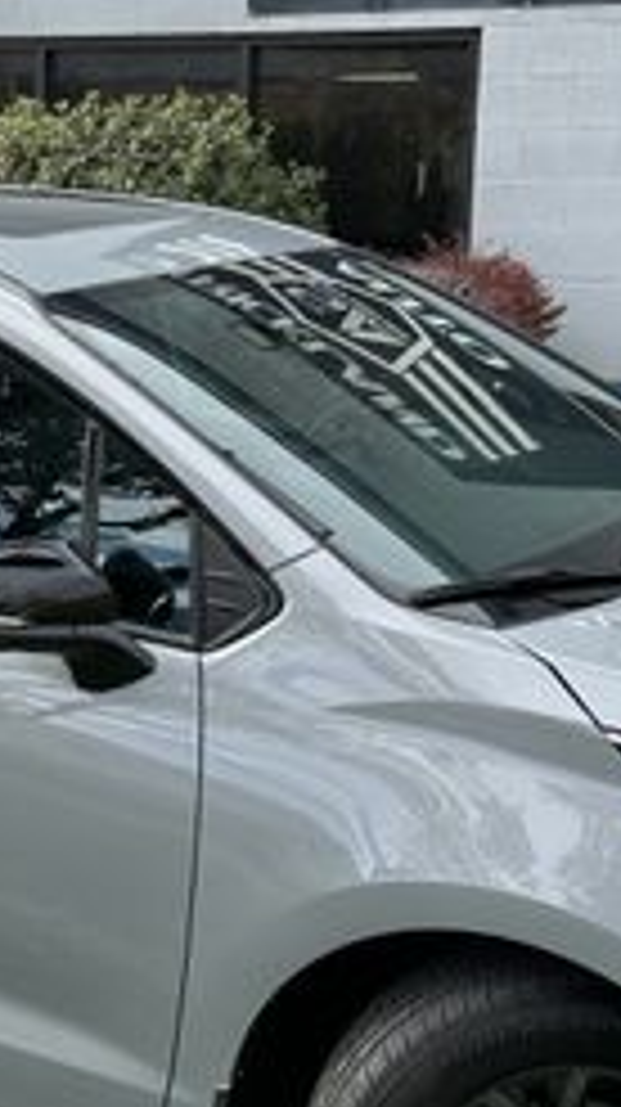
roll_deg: -2.1
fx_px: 1995
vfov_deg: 30.9
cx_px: 99
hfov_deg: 17.5
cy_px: 418
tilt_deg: -6.2
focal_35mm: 68
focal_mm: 6.86
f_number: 1.78
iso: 80
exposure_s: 1/1009
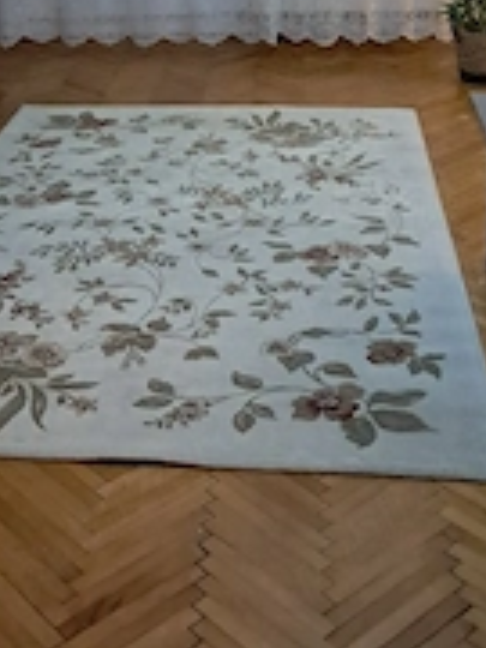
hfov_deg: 24.4
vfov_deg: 29.8
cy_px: -14
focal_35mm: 60
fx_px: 1123
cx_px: 198
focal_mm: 4
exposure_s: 1/33
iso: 640
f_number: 1.8
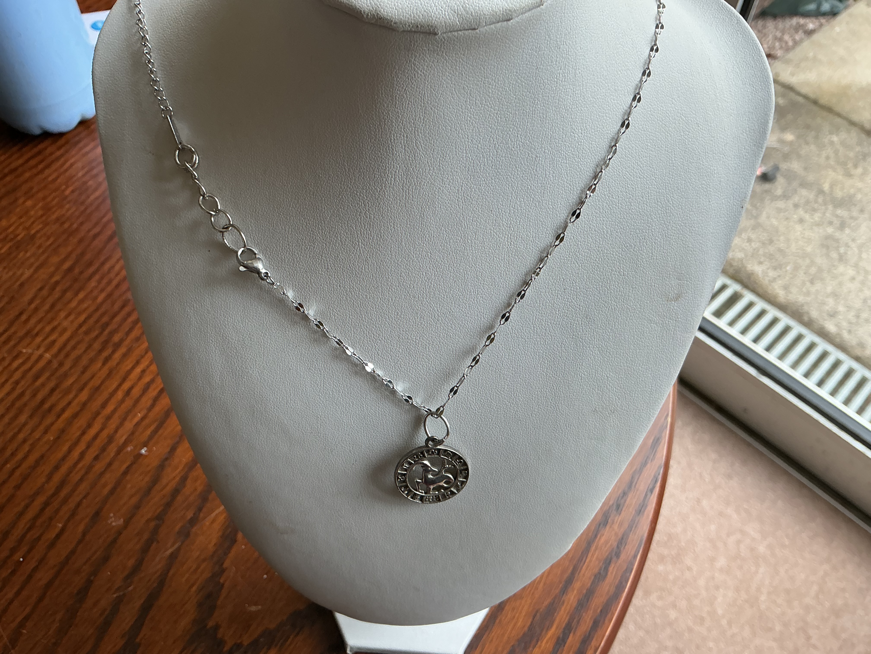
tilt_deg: -54.6
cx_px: 436
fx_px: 730
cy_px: 327
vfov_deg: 48.2
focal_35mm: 29
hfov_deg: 61.7
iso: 50
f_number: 1.8
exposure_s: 1/100
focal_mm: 3
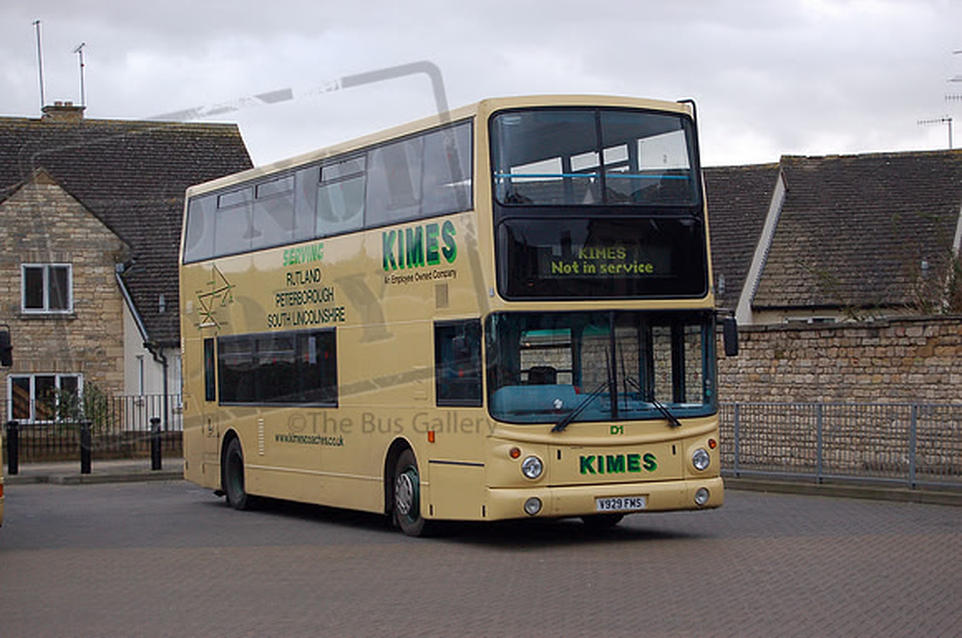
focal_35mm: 82
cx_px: 481
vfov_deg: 16.5
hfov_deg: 24.6
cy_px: 319
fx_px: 2201
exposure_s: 1/80
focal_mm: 55
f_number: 5.6
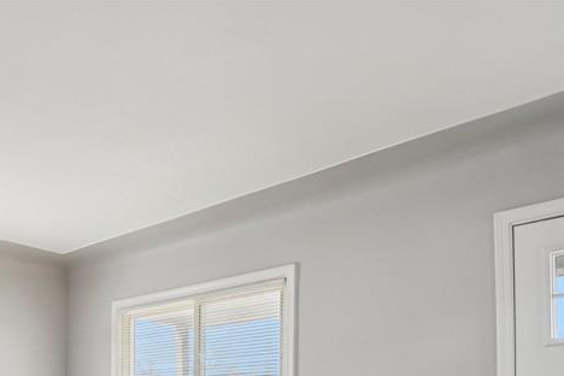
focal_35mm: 35
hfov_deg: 51.7
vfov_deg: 33.3
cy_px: 409
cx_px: 129
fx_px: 548
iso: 400
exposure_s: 1/50
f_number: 8
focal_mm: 16
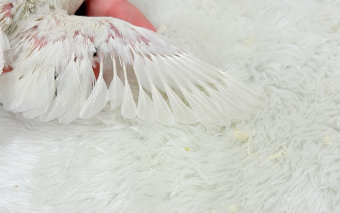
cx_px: 171
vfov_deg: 23.1
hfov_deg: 36.3
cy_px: 129
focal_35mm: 56
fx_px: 519
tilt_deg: -49.0
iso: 25
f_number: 1.6
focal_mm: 5.96
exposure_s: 1/50
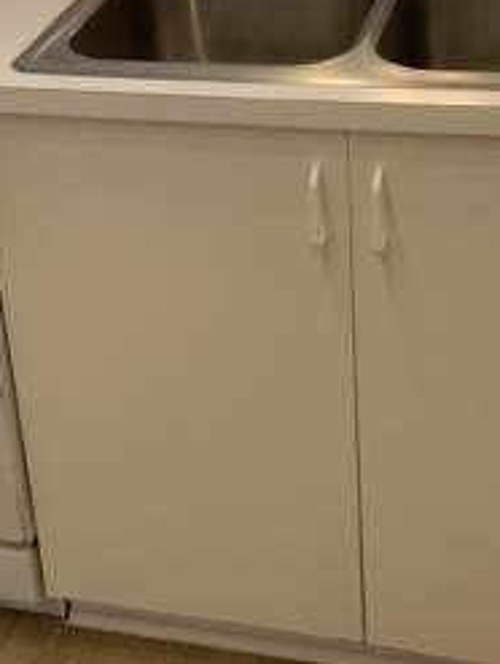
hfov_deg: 19.6
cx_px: 167
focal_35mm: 75
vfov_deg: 25.7
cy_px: 183
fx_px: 1441
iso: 50
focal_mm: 3
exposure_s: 1/60
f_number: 1.8
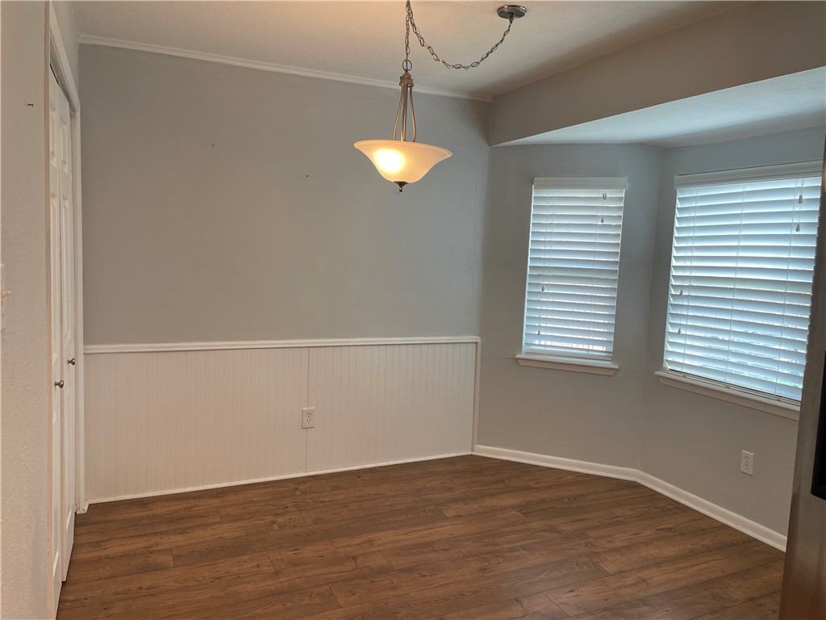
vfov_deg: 53.1
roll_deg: -2.0
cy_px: 310
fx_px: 620
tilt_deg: -6.9
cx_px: 413
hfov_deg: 67.3
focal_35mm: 26
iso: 40
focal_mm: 4.2
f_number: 1.6
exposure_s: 1/120
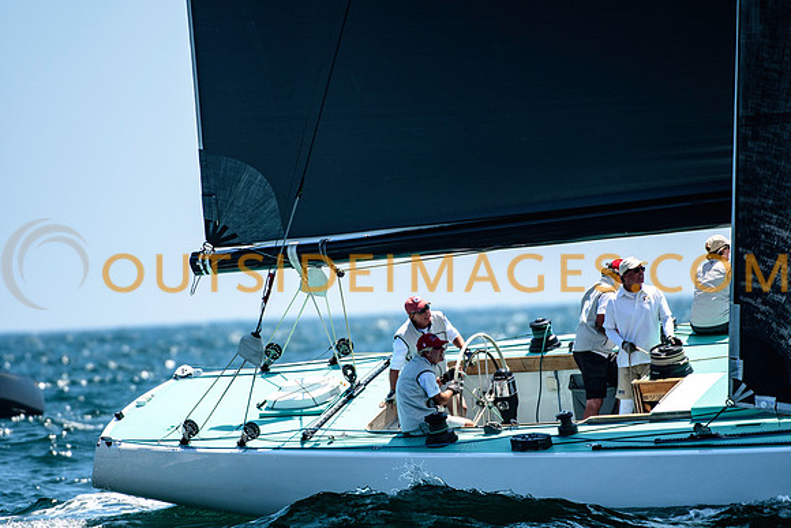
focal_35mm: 600
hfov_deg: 3.4
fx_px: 13186
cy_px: 264
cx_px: 396
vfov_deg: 2.3
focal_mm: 400
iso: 400
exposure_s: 1/2000
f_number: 5
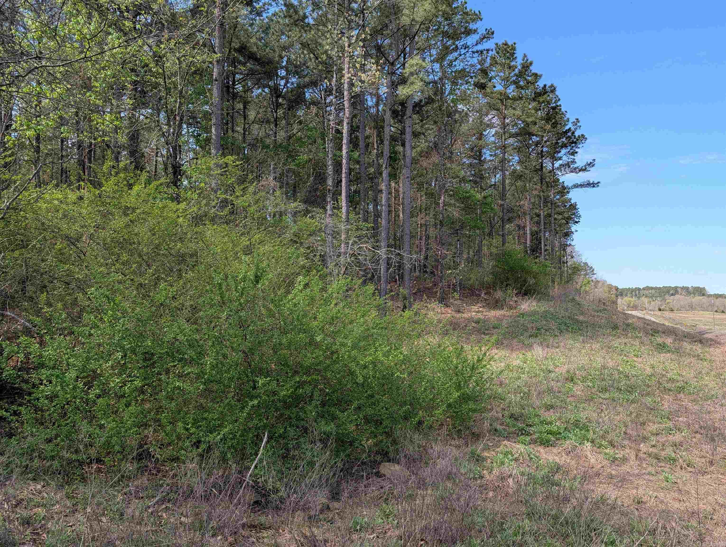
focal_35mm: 24
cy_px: 274
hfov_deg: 71.5
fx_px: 504
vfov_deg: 56.9
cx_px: 363
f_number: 1.68
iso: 21
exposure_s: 1/589
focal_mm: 6.9
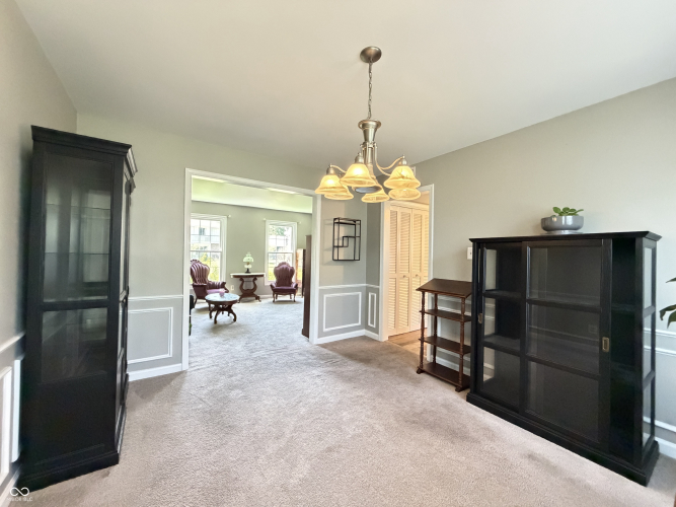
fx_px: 273
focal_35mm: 14
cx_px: 338
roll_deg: -0.8
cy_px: 254
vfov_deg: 85.7
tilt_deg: +0.0
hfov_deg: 102.1
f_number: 2.2
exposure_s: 1/60
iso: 1250
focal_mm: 2.22
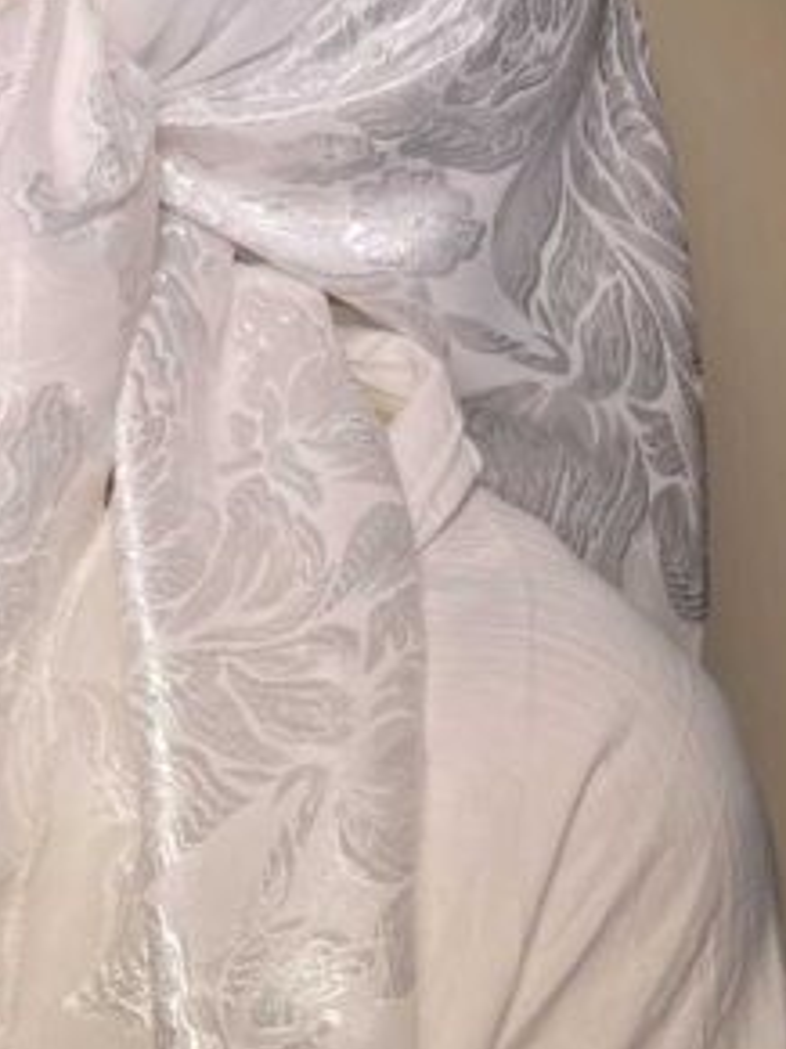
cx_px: -177
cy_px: 227
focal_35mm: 86
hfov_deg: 16.4
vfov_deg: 22.5
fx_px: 2606
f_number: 1.6
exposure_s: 1/262
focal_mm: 5.1
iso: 32
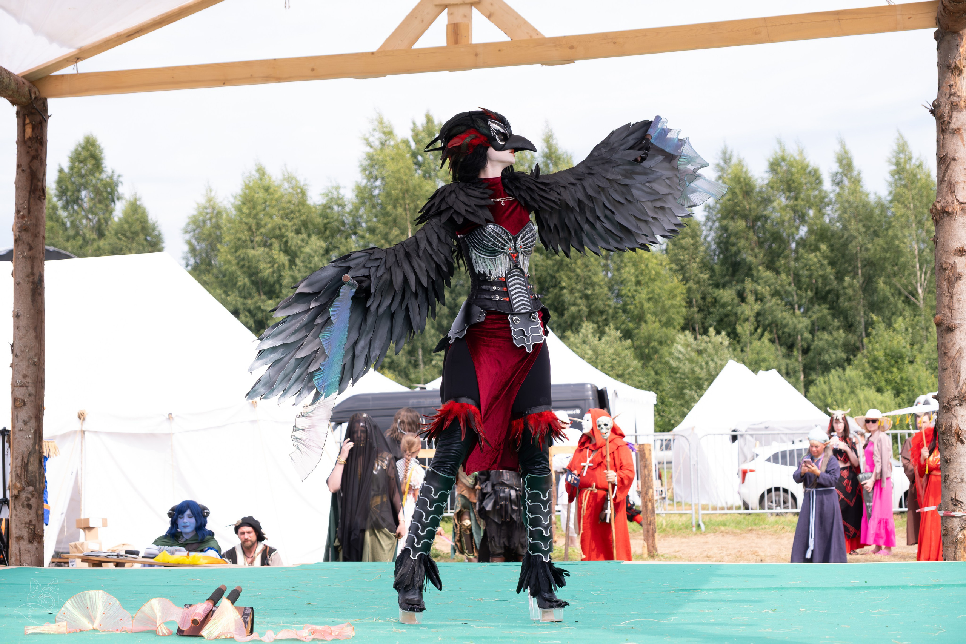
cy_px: 322
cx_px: 483
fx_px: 1771
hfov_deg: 30.5
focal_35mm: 66
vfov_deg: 20.6
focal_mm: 44.1
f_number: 3.6
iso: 250
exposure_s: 1/1000
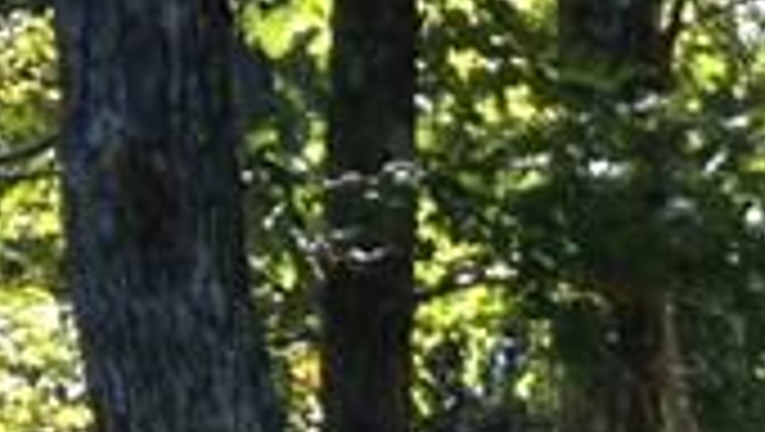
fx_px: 4386
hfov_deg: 9.6
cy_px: 1035
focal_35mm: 216
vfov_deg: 5.4
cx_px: 1278
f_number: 2.4
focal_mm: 4.12
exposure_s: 1/262
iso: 50
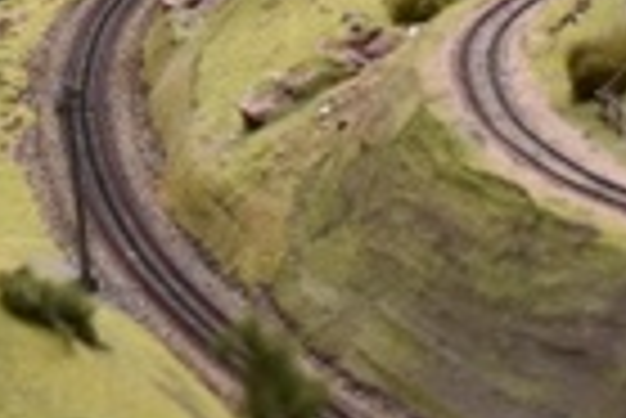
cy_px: -279
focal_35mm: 211
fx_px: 3673
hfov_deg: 9.7
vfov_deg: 6.4
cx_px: 27
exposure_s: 1/60
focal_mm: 34
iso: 720
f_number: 4.5
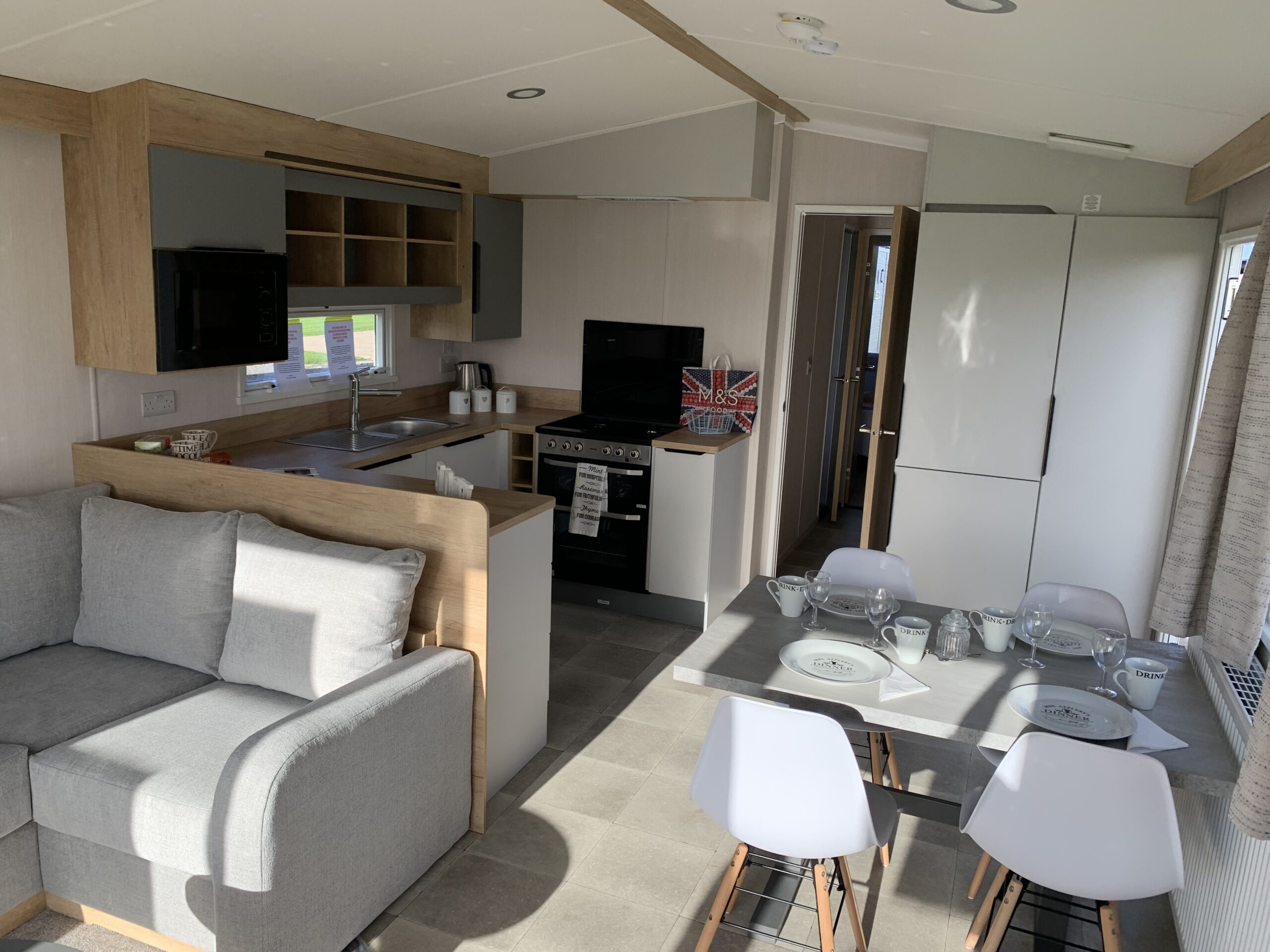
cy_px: 476
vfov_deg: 53.1
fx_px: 954
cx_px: 635
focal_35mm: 26
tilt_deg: -12.3
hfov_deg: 67.3
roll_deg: -1.0
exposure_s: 1/534
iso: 25
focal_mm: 4.25
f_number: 1.8
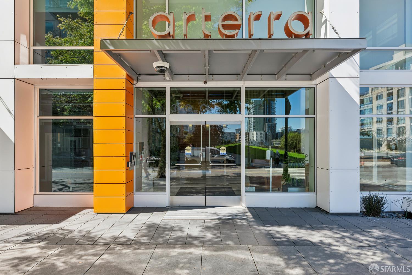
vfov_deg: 60.7
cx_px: 206
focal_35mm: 20
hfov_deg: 82.6
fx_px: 235
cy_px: 138
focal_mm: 20.5
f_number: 8
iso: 110
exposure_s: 1/100
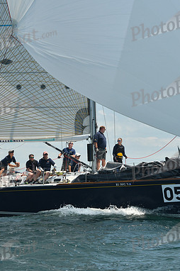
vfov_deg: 18.0
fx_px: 856
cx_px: 94
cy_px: 135
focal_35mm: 114
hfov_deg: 12.0
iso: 320
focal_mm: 75
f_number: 6.3
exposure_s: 1/640
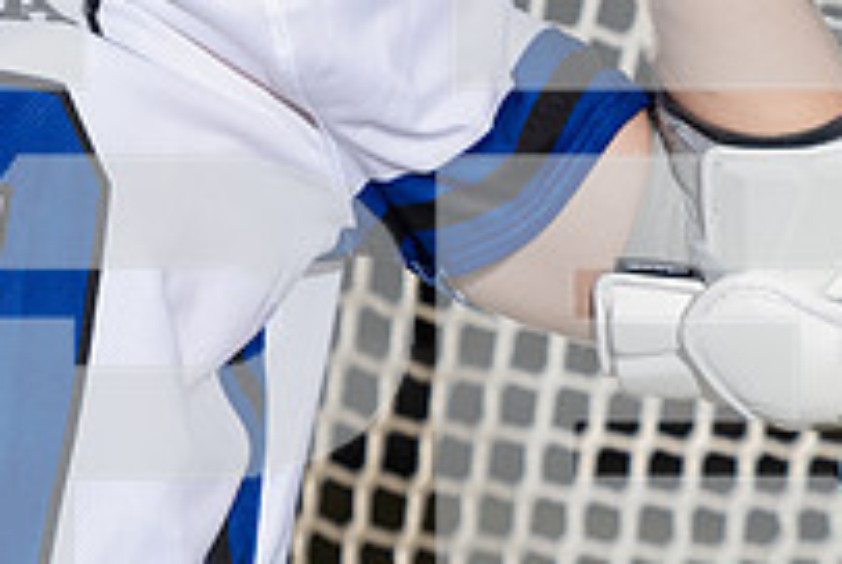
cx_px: -129
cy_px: -126
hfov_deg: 10.4
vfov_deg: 7.0
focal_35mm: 194
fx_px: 4544
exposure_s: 1/250
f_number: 4.5
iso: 200
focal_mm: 68
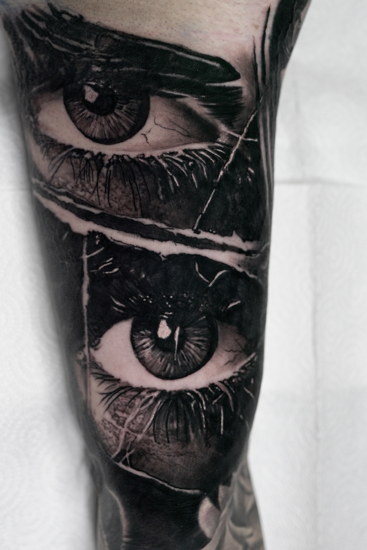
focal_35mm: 43
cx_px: 146
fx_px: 657
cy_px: 225
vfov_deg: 45.2
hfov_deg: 31.1
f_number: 2
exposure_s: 1/80
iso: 500
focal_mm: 35
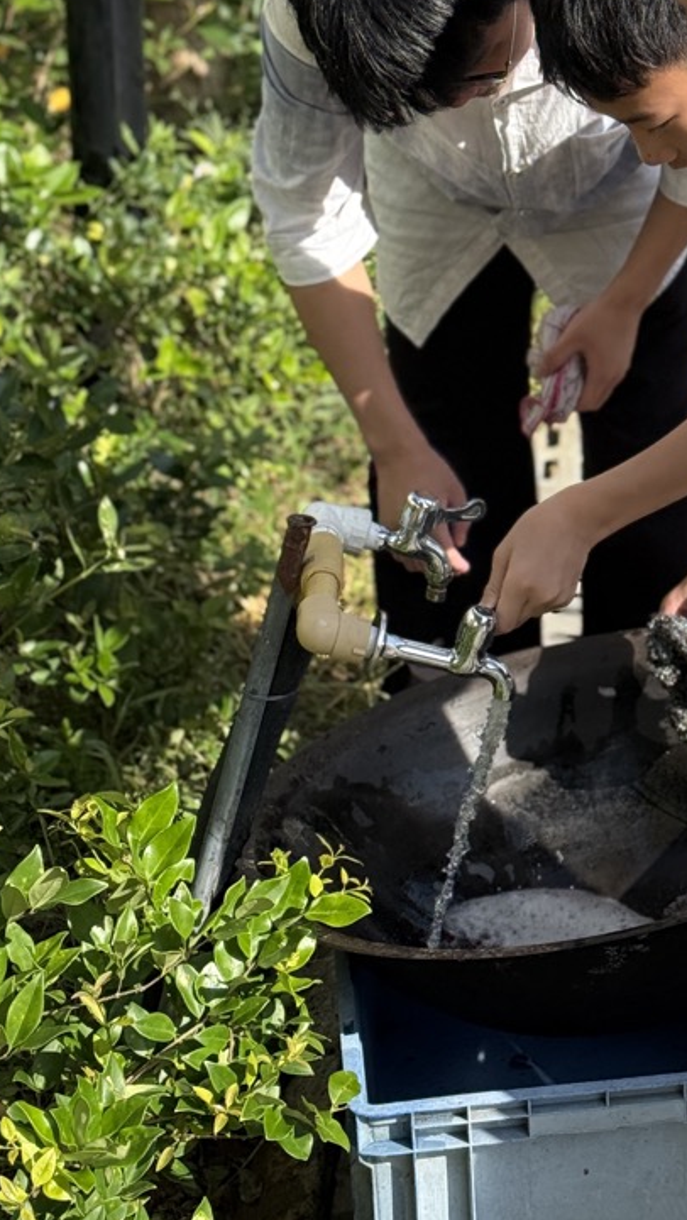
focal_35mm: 87
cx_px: 682
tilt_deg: -17.0
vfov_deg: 24.3
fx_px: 2815
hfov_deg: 13.7
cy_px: 371
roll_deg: -2.5
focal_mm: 6.76
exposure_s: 1/4098
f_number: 1.78
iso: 80
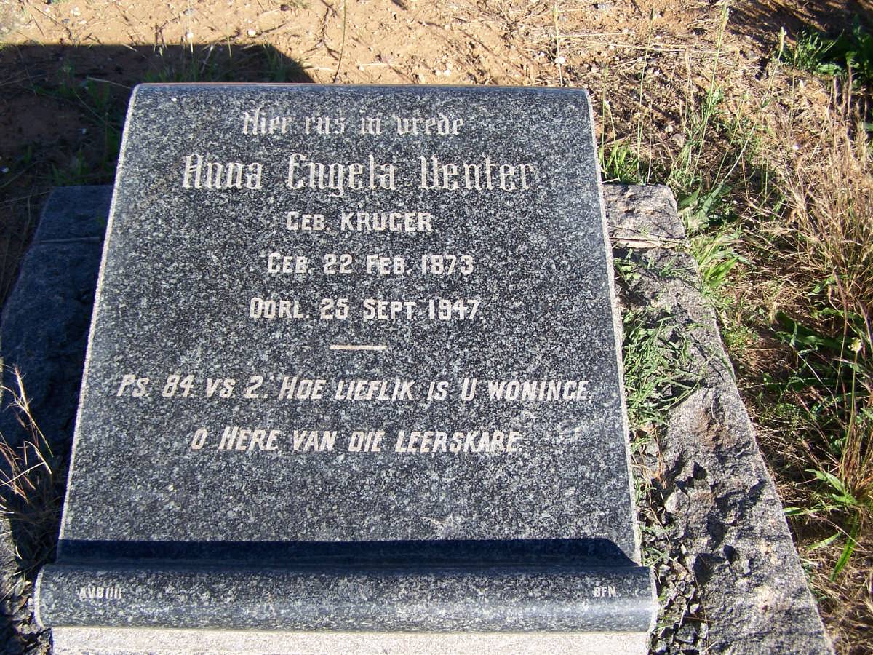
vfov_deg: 37.7
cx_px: 436
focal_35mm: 38
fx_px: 958
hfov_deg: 49.0
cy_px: 328
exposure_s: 1/750
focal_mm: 6.3
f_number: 2.8
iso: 80
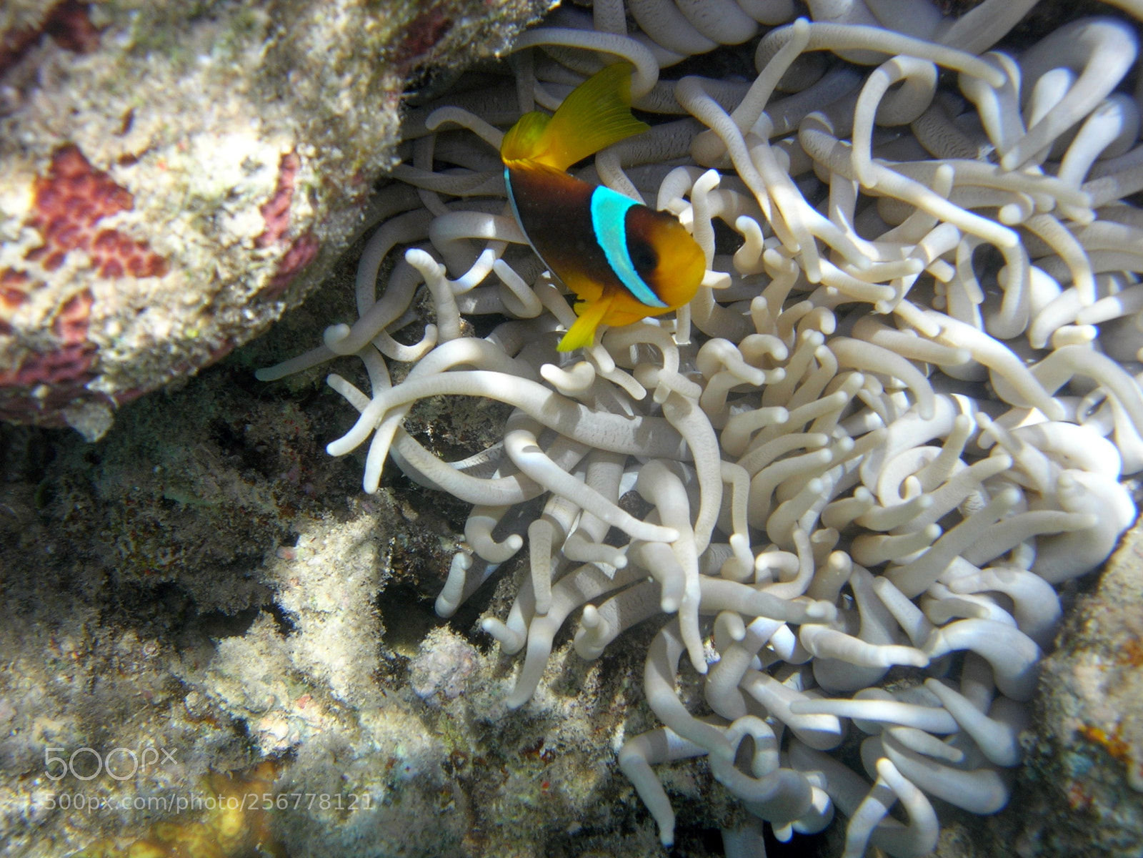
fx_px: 1255
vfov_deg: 37.7
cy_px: 429
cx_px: 572
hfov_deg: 49.0
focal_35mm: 38
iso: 64
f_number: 4.8
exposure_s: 1/326
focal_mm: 7.8
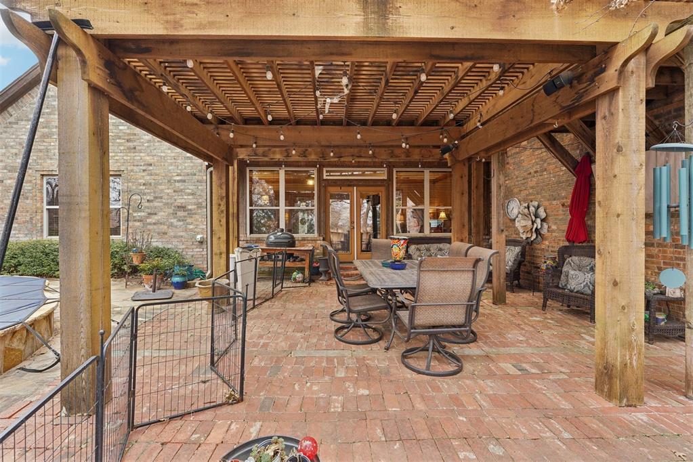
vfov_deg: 73.7
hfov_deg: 96.7
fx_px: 308
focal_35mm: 16
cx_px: 346
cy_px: 231
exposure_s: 1/15
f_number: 8
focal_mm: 16
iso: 400
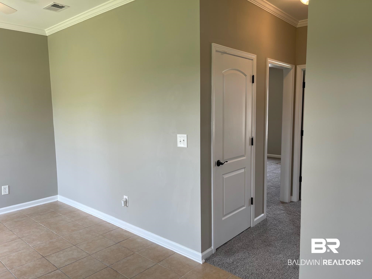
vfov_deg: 53.1
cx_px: 186
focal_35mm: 26
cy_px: 140
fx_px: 279
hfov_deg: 67.3
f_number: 1.6
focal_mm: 5.1
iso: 40
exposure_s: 1/120
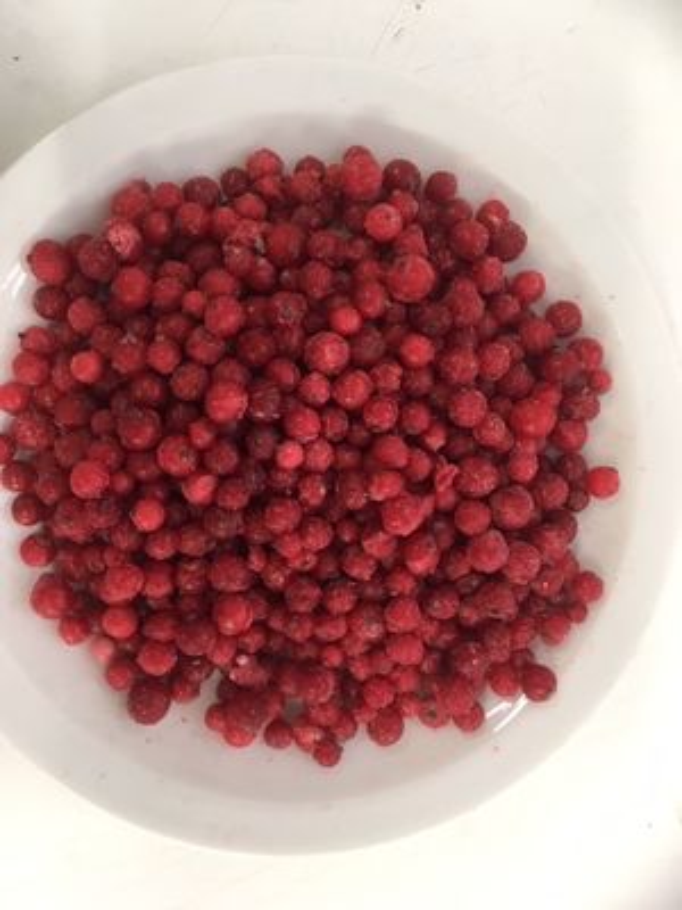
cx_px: 341
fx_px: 762
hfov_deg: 48.2
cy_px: 455
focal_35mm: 29
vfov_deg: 61.7
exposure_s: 1/33
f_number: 2.2
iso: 125
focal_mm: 4.15
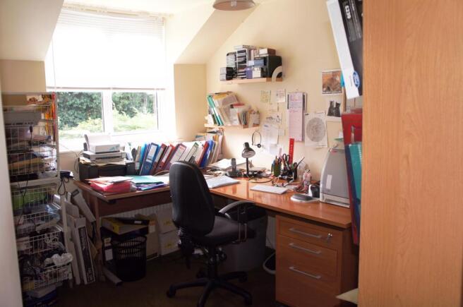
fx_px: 385
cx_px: 232
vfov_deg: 43.5
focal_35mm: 30
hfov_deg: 62.0
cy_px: 154
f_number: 4
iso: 500
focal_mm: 20
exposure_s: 1/60
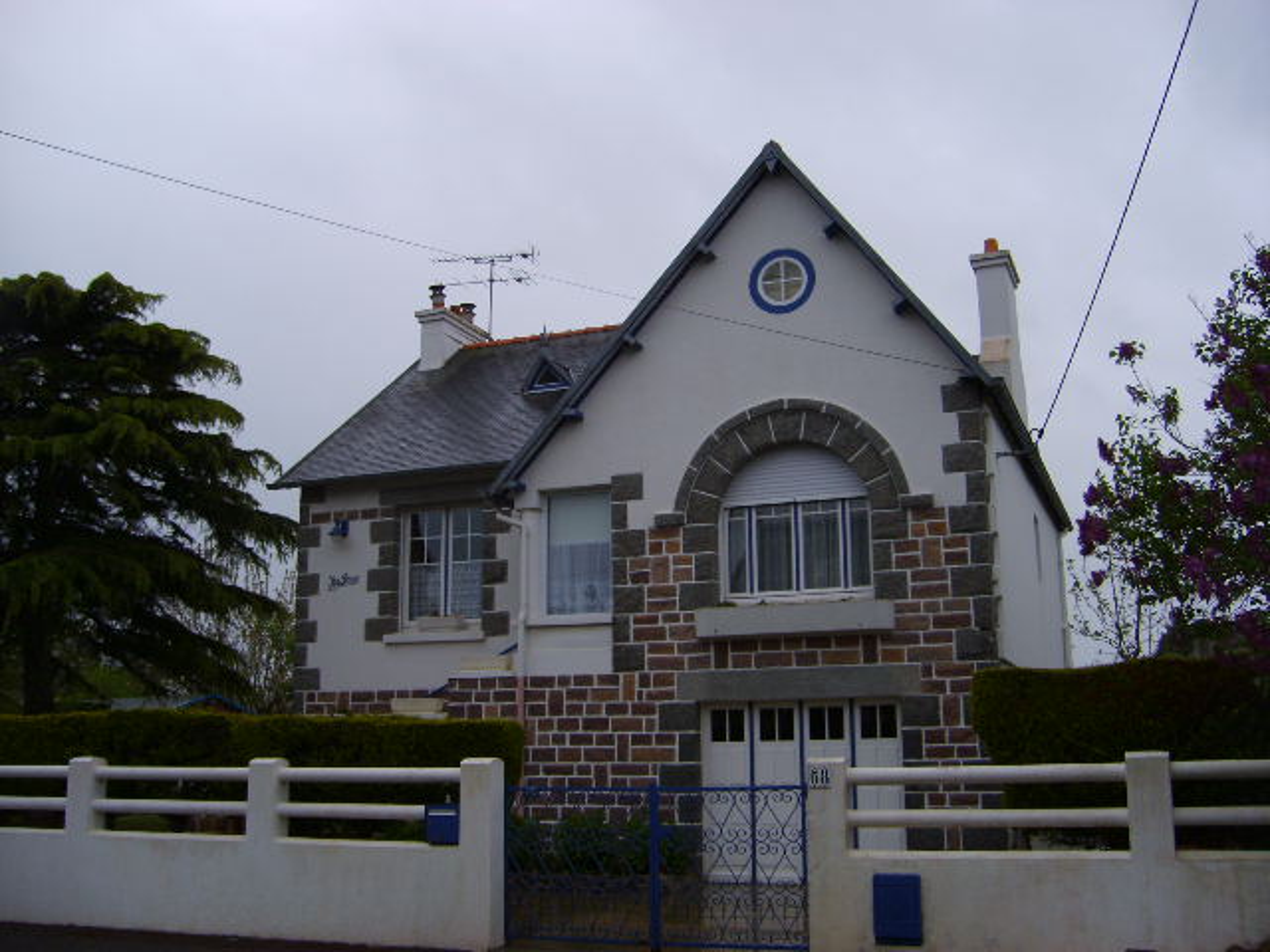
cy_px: 476
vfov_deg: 40.7
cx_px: 635
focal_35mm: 35
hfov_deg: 52.6
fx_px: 1284
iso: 50
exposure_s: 1/1000
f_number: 2.8
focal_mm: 5.8
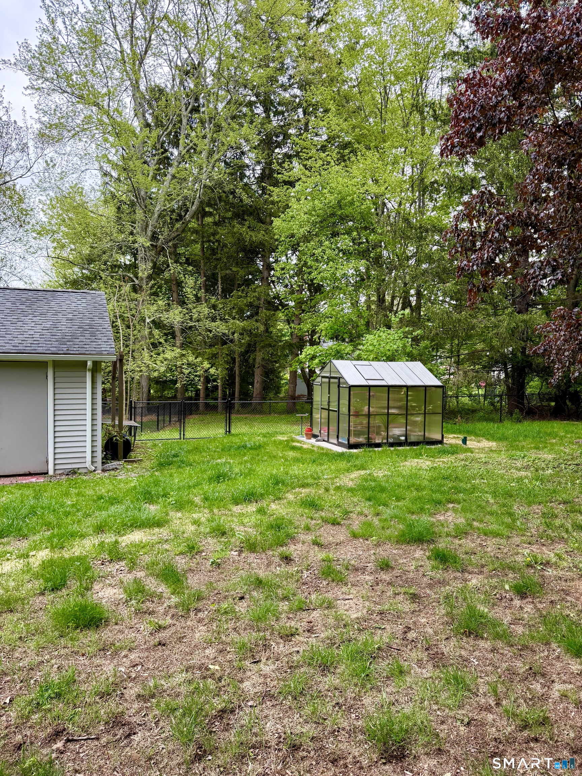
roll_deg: -0.2
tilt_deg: -2.6
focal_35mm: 24
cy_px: 388
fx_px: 538
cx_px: 291
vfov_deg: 71.6
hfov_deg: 56.8
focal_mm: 6.76
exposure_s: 1/722
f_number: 1.78
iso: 100
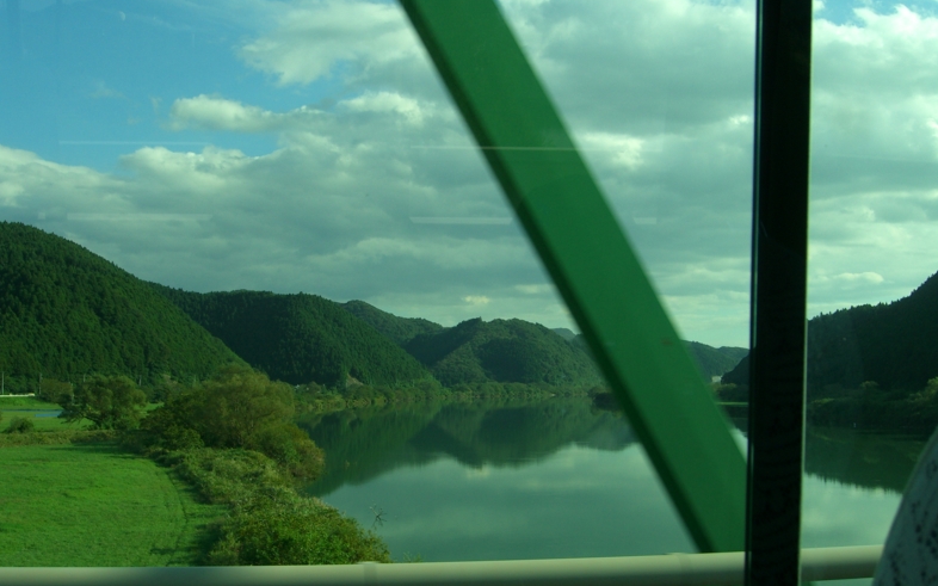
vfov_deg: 31.2
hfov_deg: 48.2
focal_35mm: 41
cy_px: 295
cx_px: 468
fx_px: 1048
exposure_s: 1/320
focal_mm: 7.9
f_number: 4
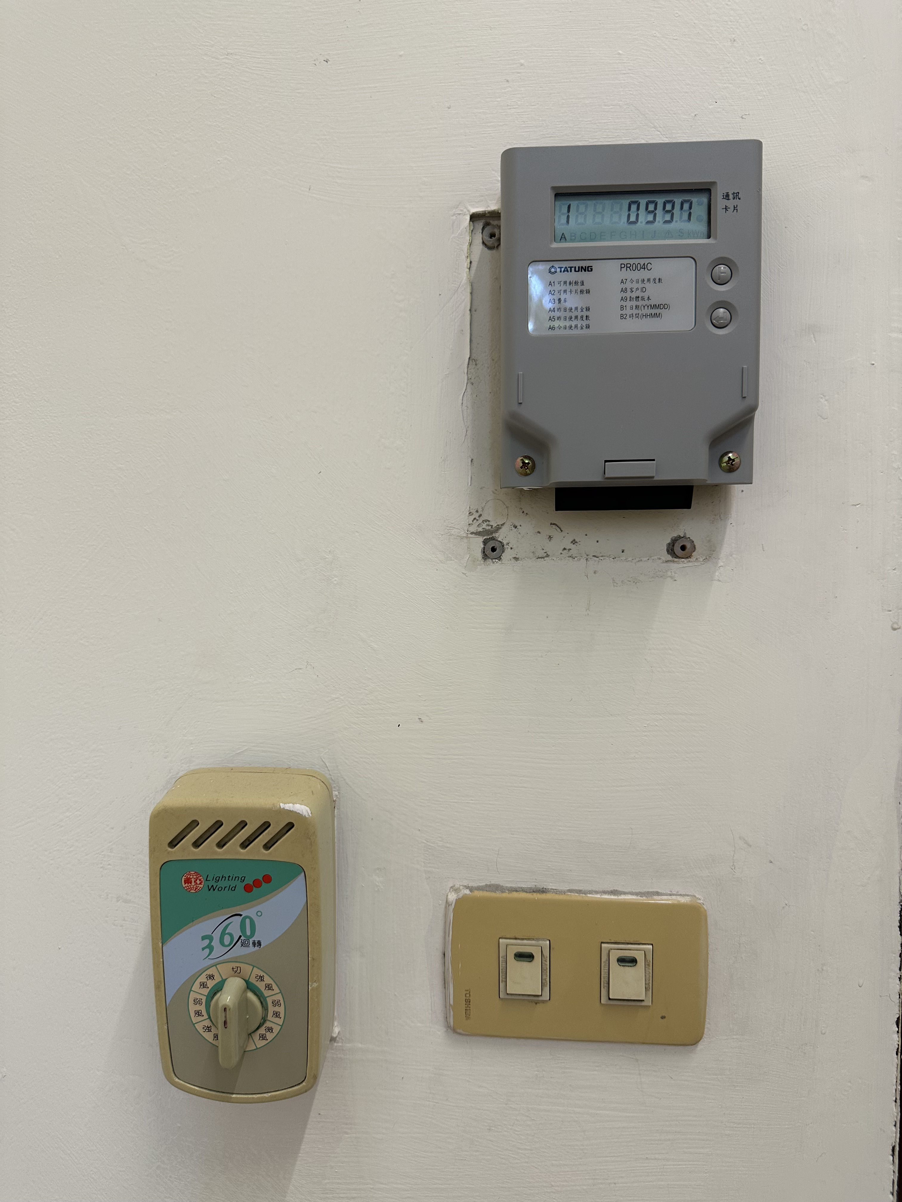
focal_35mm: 24
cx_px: 451
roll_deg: +0.5
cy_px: 601
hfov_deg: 56.8
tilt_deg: -3.7
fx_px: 834
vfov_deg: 71.6
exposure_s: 1/60
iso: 125
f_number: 1.78
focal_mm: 6.86
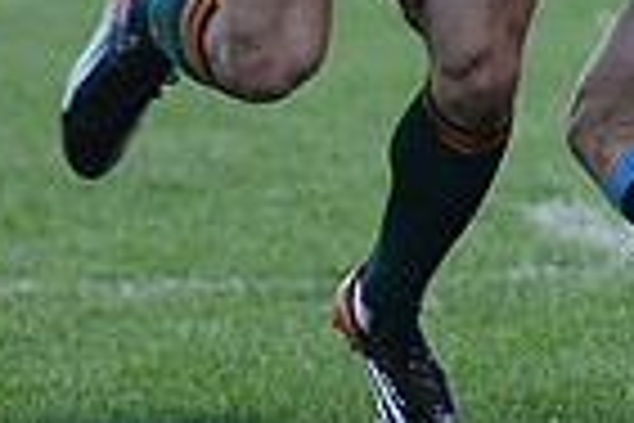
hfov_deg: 2.6
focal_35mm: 801
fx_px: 14105
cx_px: 306
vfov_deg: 1.7
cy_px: -164
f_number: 2.8
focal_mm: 195
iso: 400
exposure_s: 1/800
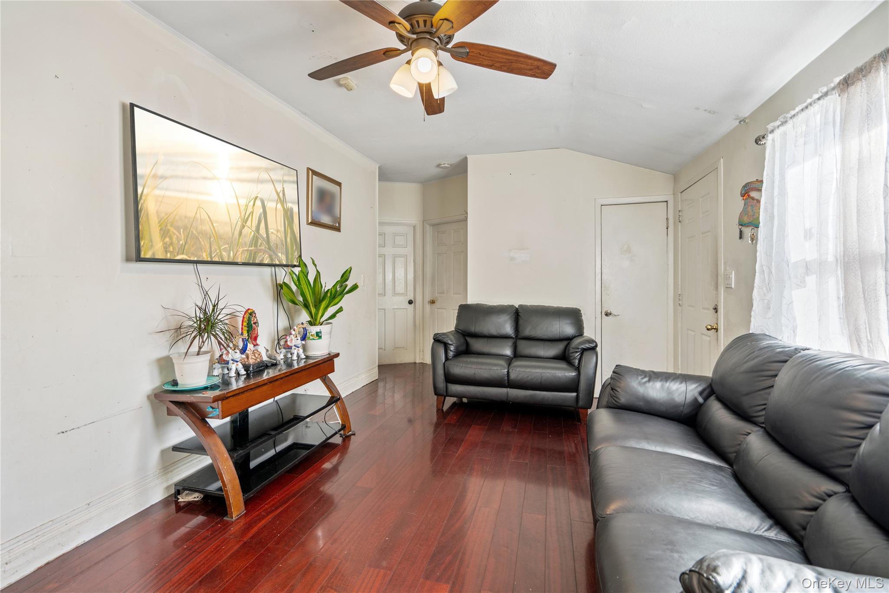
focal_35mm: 16
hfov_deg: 96.7
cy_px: 296
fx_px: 395
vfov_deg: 73.7
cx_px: 444
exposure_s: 1/10
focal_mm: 16
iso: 500
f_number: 5.6
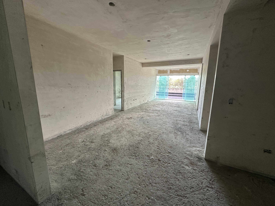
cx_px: 138
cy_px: 103
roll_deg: -0.6
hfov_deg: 102.1
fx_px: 111
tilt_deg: -9.2
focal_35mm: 14
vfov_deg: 85.7
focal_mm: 2.22
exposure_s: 1/99
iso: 160
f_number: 2.2
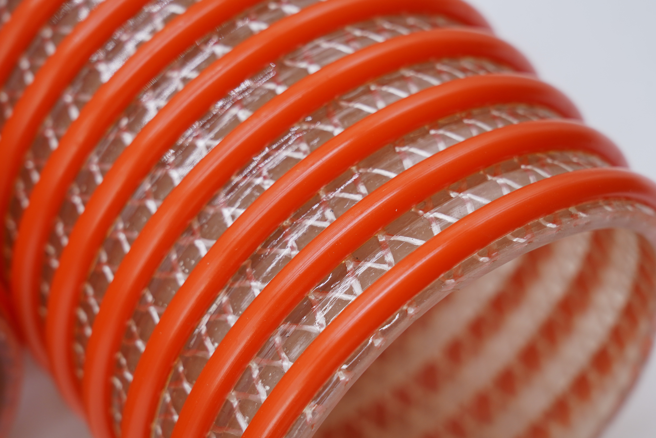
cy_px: 219
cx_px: 328
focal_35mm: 105
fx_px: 1913
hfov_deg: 19.5
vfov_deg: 13.0
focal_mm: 105
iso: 640
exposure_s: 1/100
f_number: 8
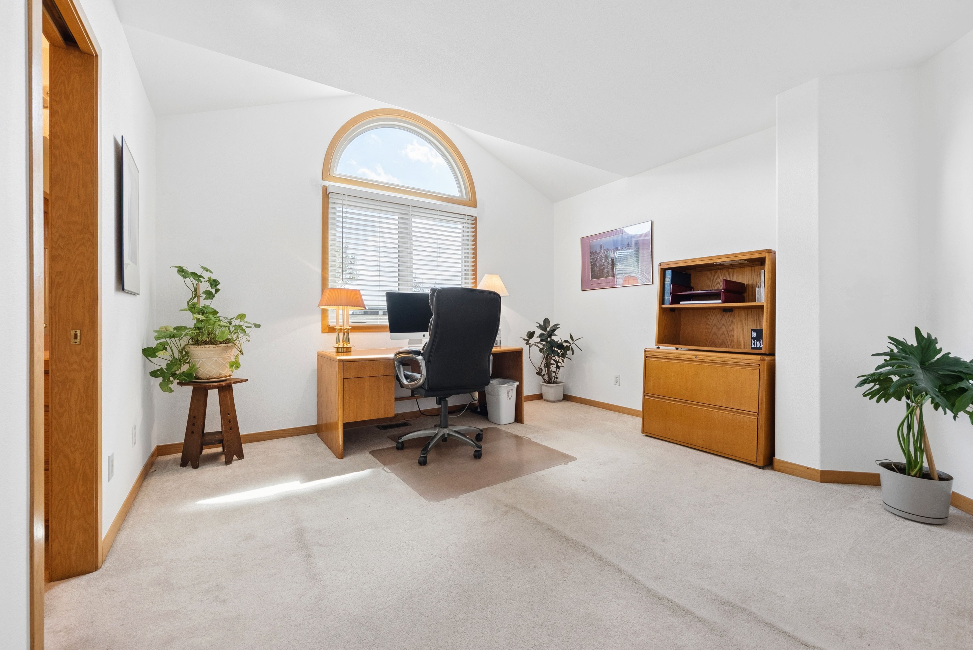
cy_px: 325
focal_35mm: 14
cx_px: 486
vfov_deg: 81.3
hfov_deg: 104.2
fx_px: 379
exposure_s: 1/50
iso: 800
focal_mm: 14
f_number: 9
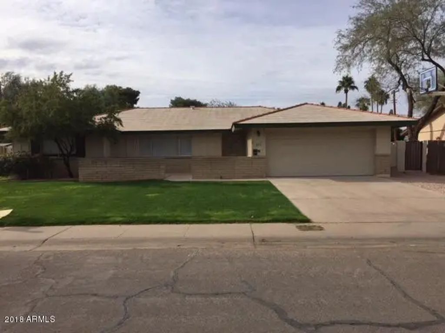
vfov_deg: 48.2
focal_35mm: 29
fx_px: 373
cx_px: 222
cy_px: 166
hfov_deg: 61.7
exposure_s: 1/3049
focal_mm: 4.15
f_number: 2.2
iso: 32
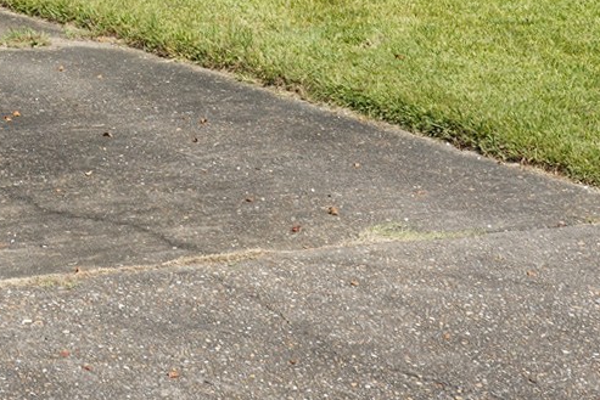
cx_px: 30
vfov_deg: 9.5
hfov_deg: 14.7
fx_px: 2301
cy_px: -323
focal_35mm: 138
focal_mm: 34
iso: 400
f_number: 14
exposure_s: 1/100
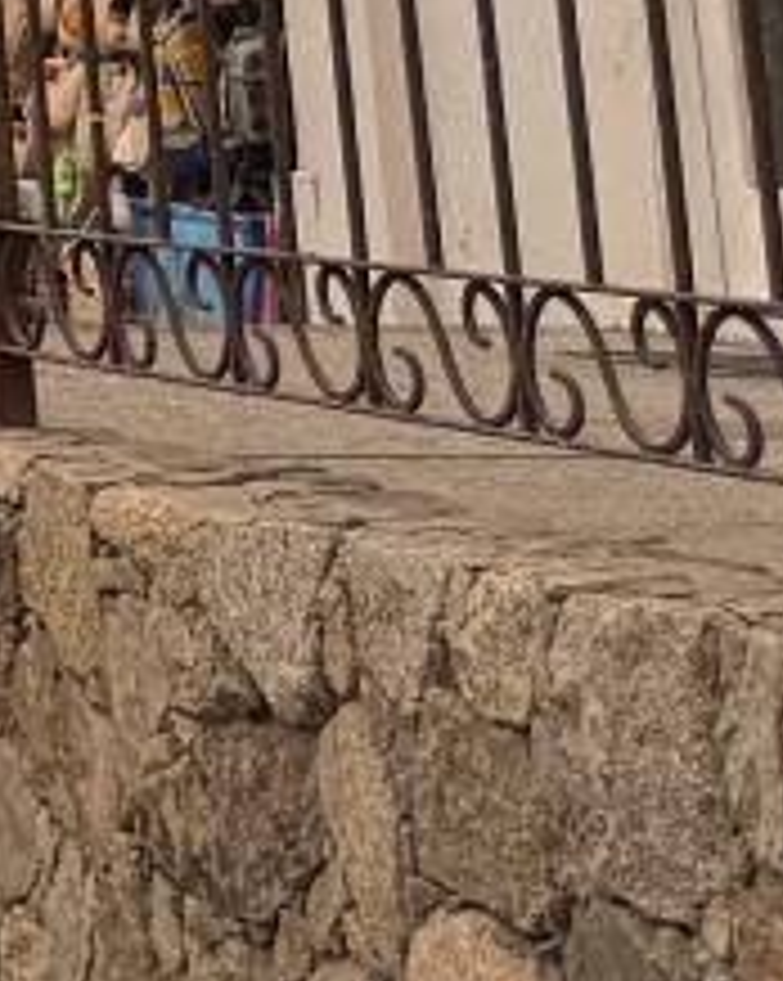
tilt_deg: +11.2
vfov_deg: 10.3
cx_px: -2385
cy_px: -990
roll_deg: -0.2
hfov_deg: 6.9
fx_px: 4989
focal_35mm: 172
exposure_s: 1/120
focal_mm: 6.76
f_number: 1.78
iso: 64
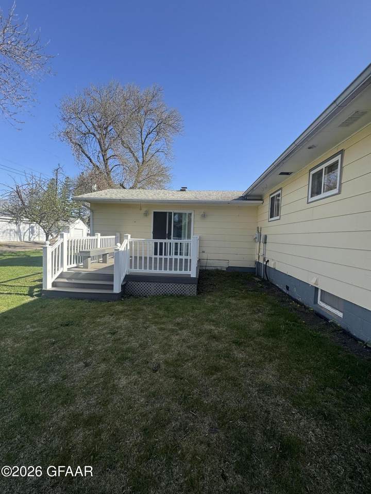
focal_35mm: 14
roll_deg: -1.8
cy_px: 247
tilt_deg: -2.8
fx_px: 200
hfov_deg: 85.7
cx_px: 186
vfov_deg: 102.1
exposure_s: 1/582
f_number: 2.2
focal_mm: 2.22
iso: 40
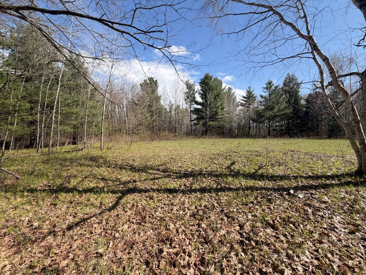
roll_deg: -1.4
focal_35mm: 14
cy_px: 138
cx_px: 183
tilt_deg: +2.1
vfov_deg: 85.7
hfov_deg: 102.1
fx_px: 148
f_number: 2.2
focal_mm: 2.22
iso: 40
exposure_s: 1/658
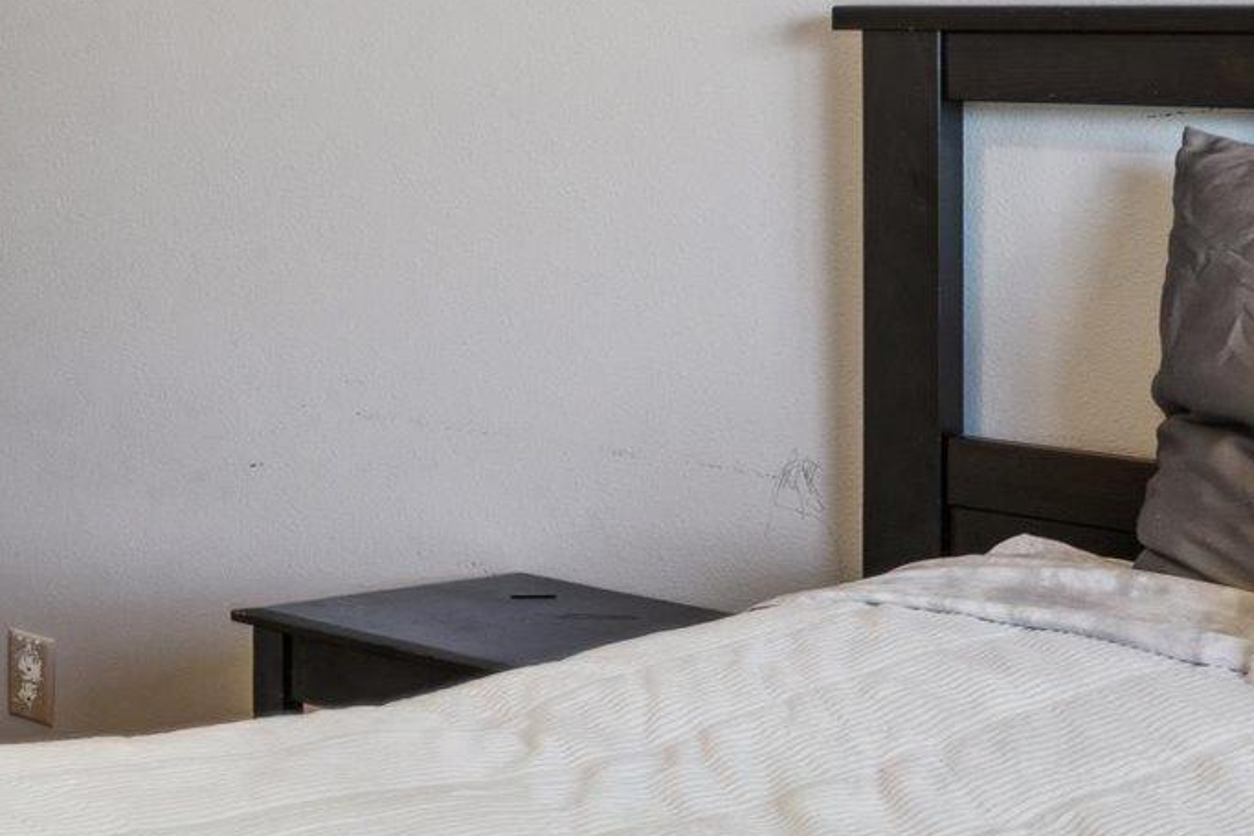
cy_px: 35
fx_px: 2523
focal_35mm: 72
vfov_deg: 18.4
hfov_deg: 18.6
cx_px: -1219
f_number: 13
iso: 400
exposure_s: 1/5
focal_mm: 16.1
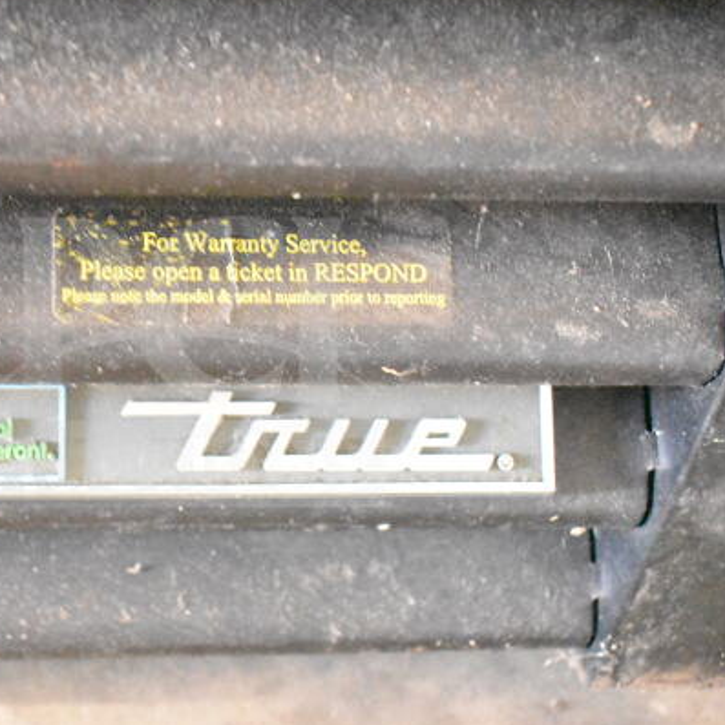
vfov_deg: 36.1
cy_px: 362
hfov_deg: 35.2
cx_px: 179
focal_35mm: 47
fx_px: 1114
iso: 25600
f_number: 4
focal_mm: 24
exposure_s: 1/10
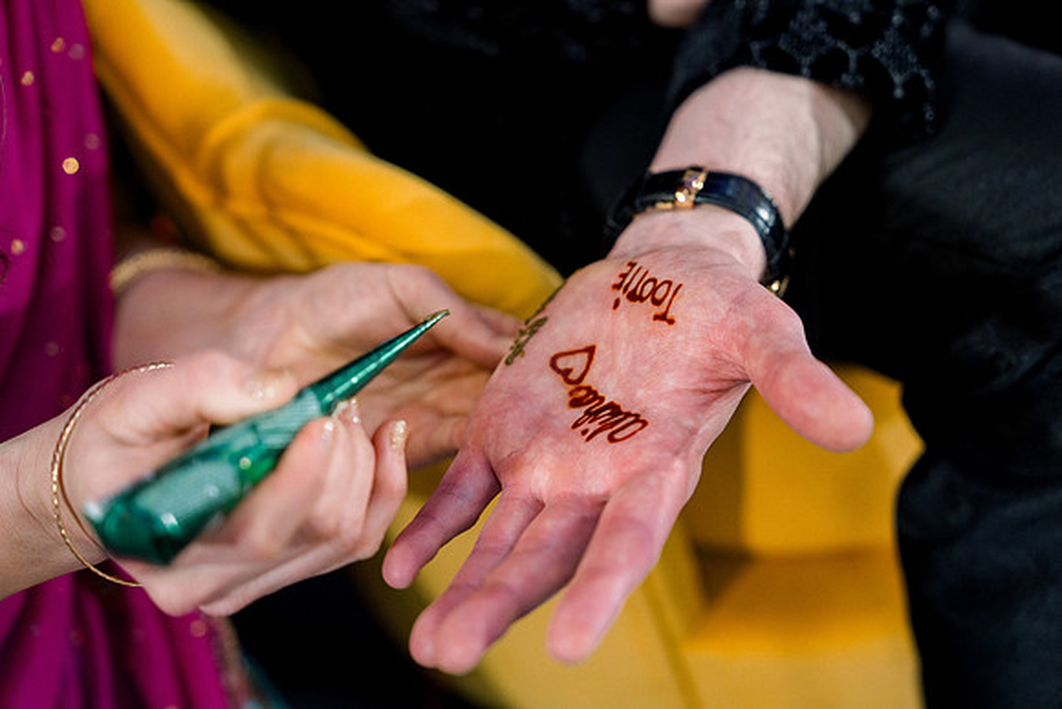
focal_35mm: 70
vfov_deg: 19.5
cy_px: 354
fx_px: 2065
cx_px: 531
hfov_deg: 28.8
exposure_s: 1/125
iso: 1250
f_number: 2.8
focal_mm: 70
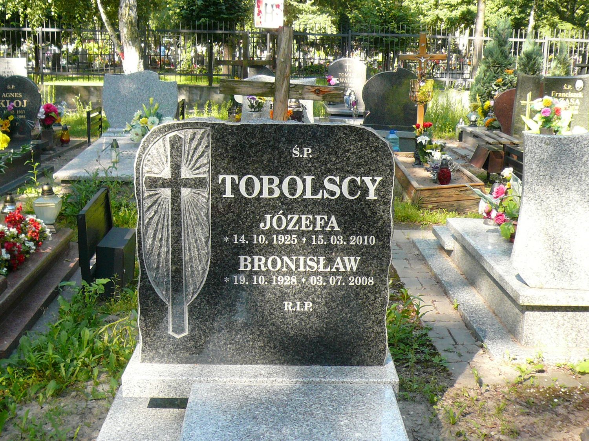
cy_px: 220
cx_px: 294
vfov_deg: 32.2
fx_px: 766
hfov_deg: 42.1
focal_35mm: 45
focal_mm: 4.9
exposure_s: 1/160
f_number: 2.9
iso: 100
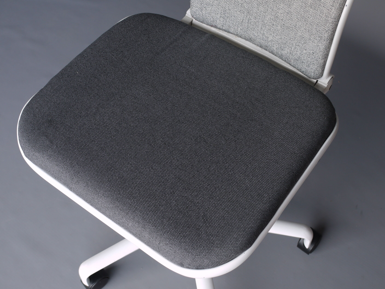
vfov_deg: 31.5
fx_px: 512
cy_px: 144
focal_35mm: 46
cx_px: 192
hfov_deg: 41.2
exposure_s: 1/50
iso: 100
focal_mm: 23
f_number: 4.8
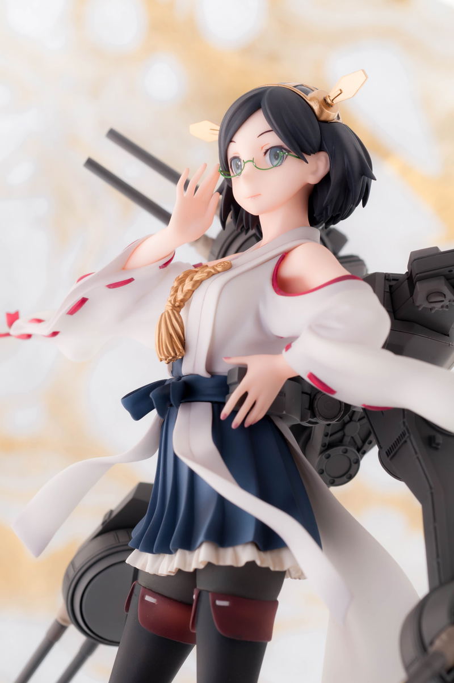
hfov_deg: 16.5
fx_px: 1564
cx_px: 227
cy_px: 342
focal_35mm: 82
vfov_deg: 24.6
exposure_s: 1/125
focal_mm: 55
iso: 200
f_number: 8
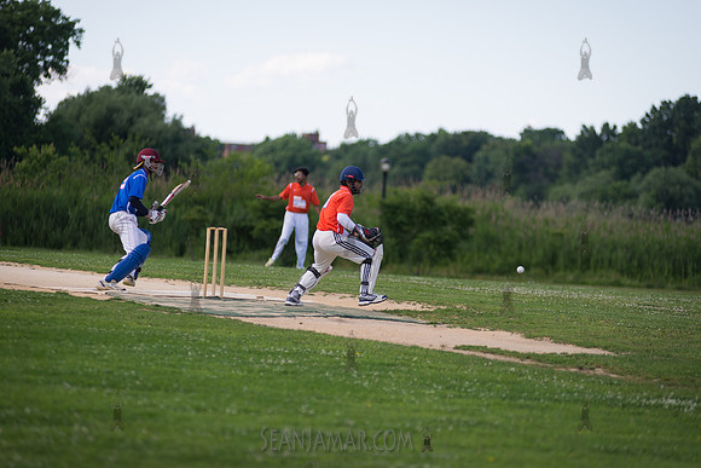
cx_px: 350
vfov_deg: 7.4
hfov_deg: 11.1
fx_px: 3603
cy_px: 234
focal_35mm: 185
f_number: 2.8
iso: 200
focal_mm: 185
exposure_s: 1/1600
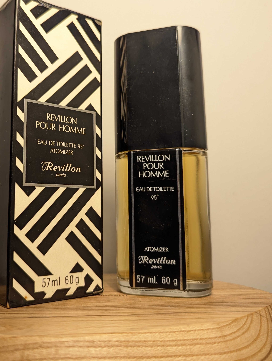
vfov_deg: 51.1
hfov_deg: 39.5
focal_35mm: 36
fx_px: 376
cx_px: 102
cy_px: 153
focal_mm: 6.81
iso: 141
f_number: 1.85
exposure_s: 1/90
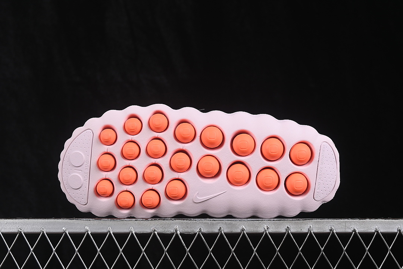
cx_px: 202
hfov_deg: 27.0
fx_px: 840
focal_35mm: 75
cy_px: 134
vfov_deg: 18.2
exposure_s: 1/80
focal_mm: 50
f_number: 8
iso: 160
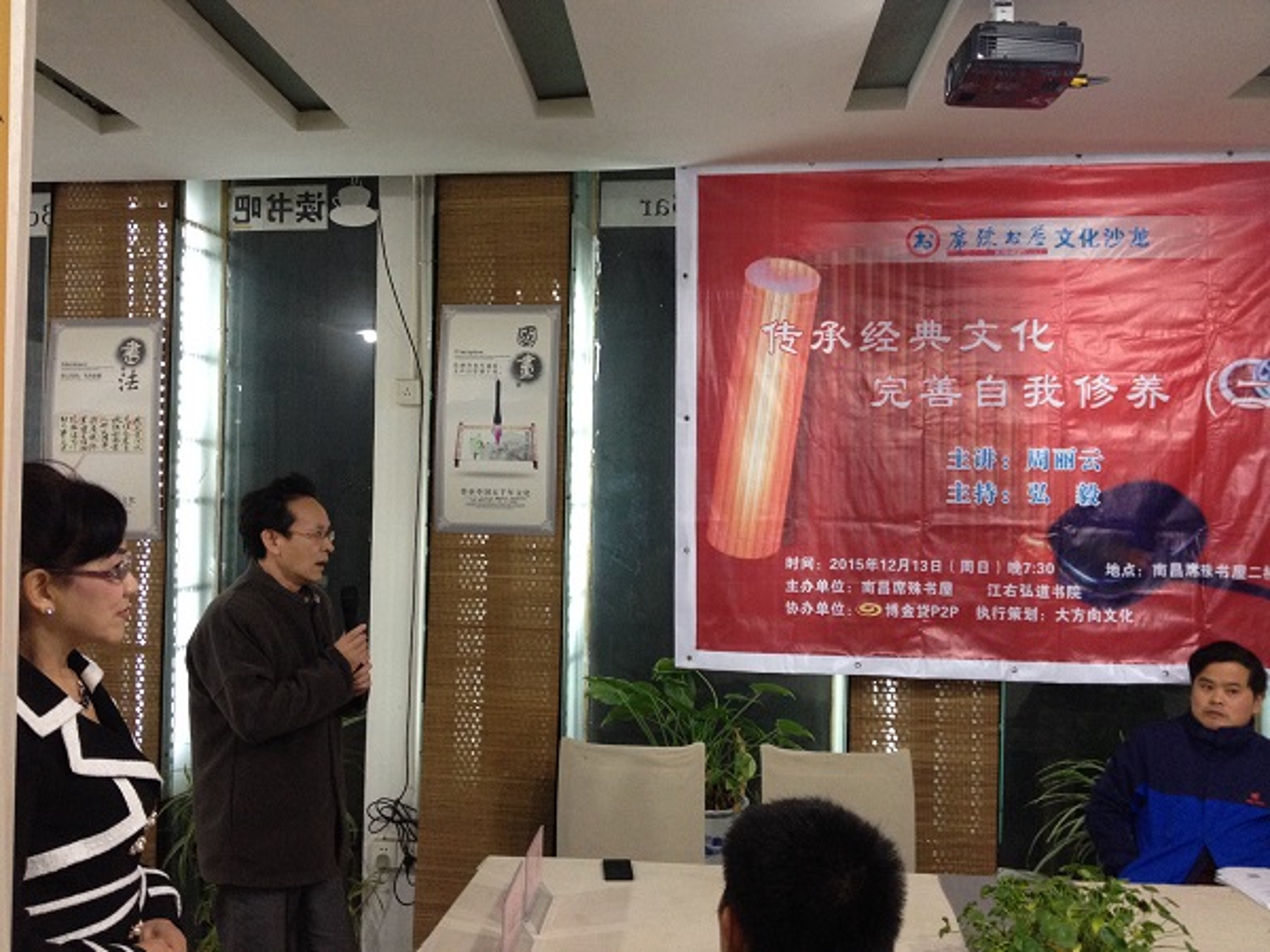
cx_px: 635
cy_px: 476
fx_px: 1284
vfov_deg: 40.7
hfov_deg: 52.6
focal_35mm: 35
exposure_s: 1/20
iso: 200
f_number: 2.4
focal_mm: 4.28
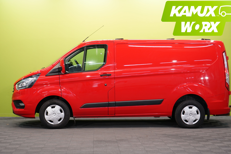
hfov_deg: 28.8
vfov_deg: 19.5
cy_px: 82
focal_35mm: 70
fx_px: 449
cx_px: 121
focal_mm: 59
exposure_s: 1/30
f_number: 5
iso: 400
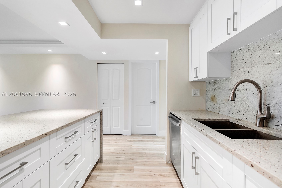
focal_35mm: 16
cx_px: 141
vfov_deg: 73.7
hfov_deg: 96.7
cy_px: 94
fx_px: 125
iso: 500
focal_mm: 16
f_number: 9
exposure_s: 1/30
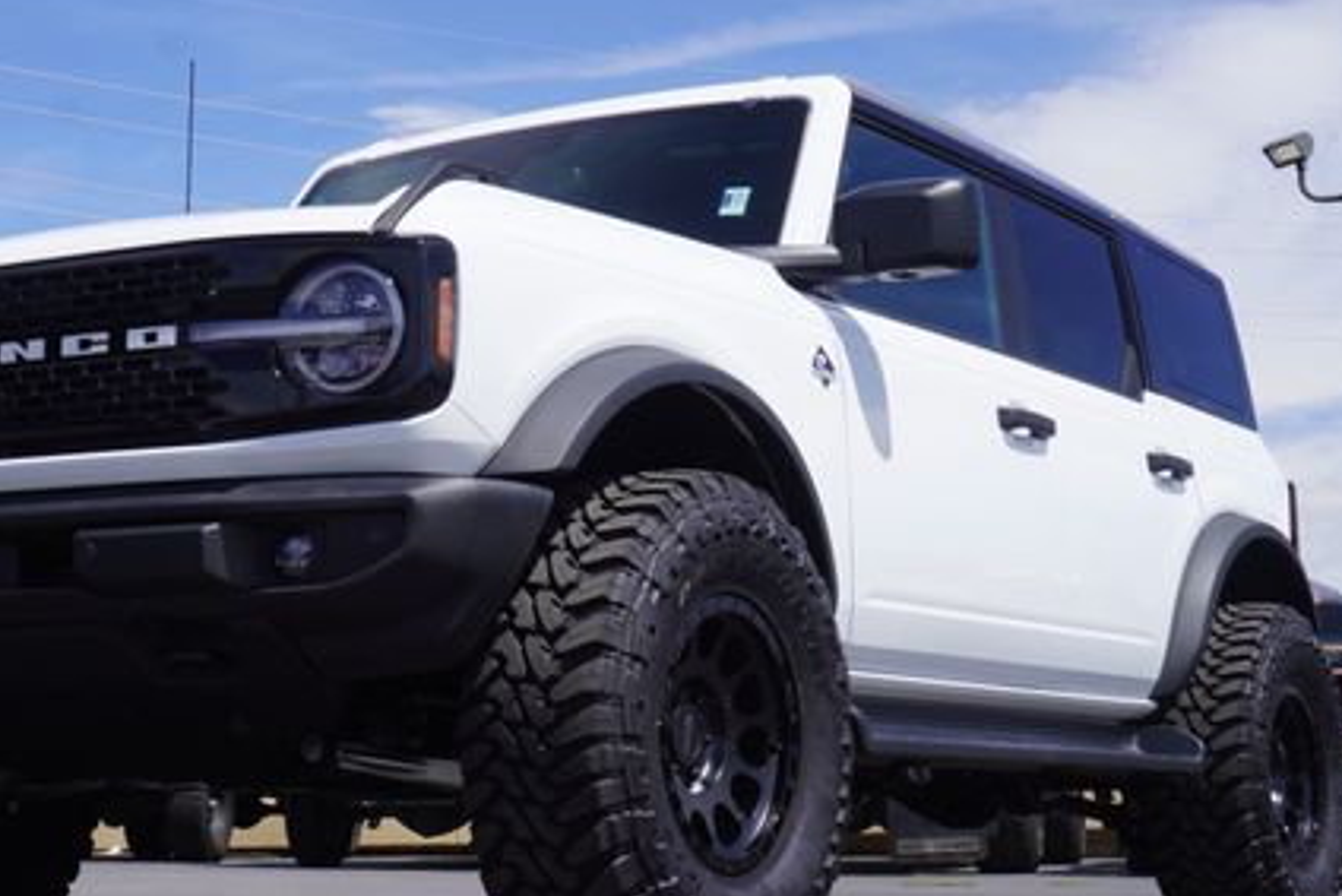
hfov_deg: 29.5
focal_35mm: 68
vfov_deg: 20.0
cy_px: 389
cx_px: 503
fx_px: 2536
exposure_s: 1/160
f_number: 11
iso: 100
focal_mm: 30
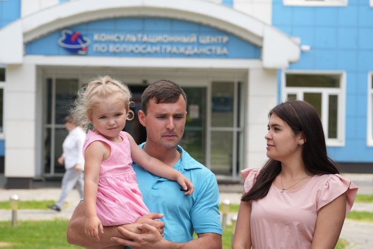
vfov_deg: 10.3
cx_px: 186
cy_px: 124
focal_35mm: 134
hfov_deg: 15.3
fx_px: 1390
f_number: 8
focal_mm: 134
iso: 500
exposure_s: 1/500
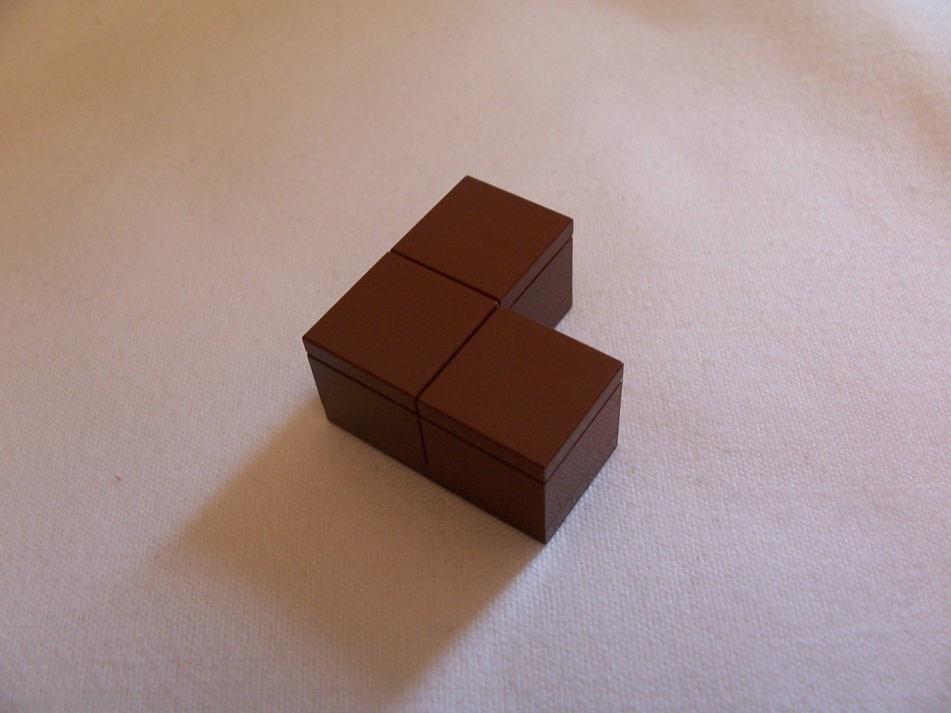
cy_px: 356
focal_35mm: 35
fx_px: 962
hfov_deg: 52.6
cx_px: 476
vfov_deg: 40.7
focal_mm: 6
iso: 100
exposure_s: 1/30
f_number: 2.8
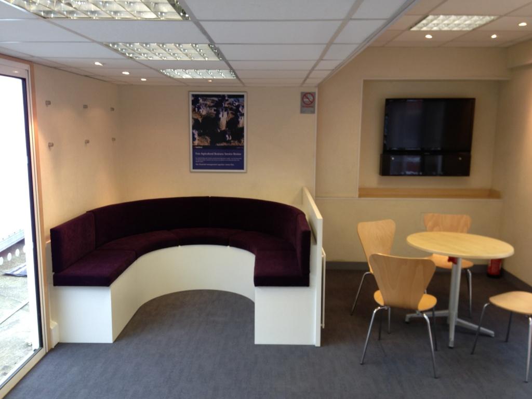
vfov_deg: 42.9
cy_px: 200
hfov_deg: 55.4
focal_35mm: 33
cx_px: 266
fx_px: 507
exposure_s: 1/30
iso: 50
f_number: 2.4
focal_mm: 4.13
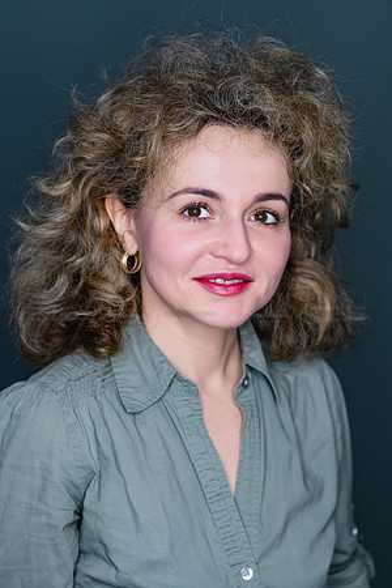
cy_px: 294
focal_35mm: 85
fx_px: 1388
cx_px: 196
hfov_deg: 16.1
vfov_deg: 23.9
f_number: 3.5
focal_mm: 85
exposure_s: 1/400
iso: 2000
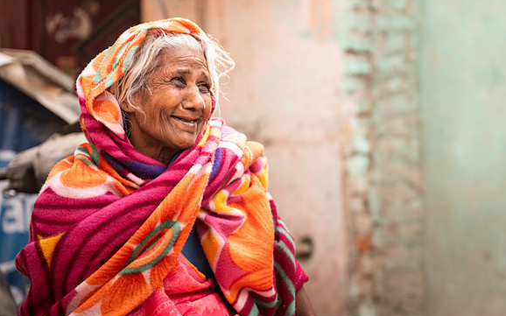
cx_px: 347
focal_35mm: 133
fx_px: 1834
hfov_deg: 15.7
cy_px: 275
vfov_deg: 9.8
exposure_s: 1/400
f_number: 2.8
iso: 500
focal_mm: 70
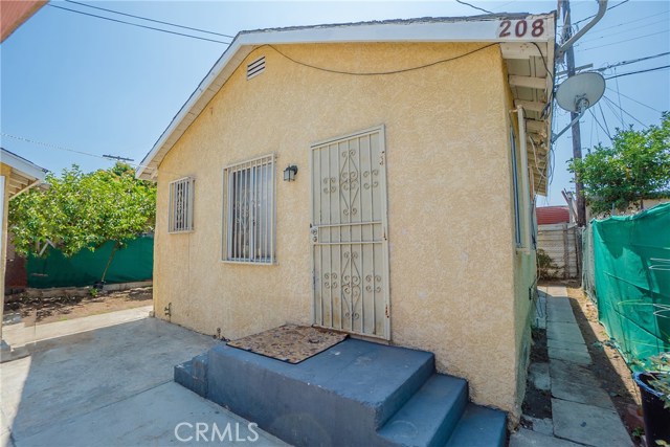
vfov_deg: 77.4
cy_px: 224
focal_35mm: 15
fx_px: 279
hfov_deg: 100.4
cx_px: 335
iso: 100
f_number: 8
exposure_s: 1/250
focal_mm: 10
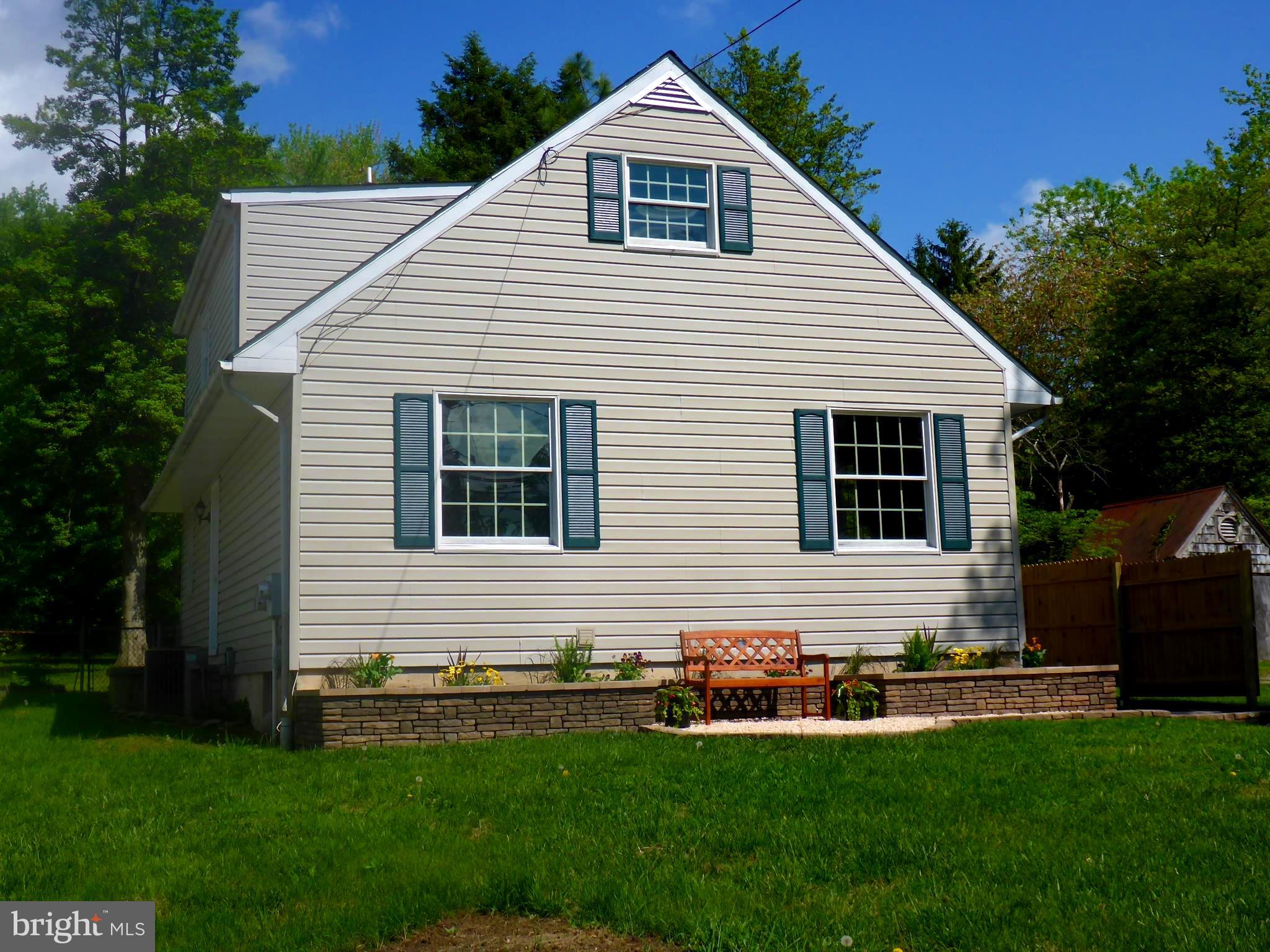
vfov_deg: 33.6
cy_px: 476
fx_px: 1578
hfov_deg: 43.9
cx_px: 635
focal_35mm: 43
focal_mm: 7.4
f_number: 4.2
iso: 100
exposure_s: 1/1300
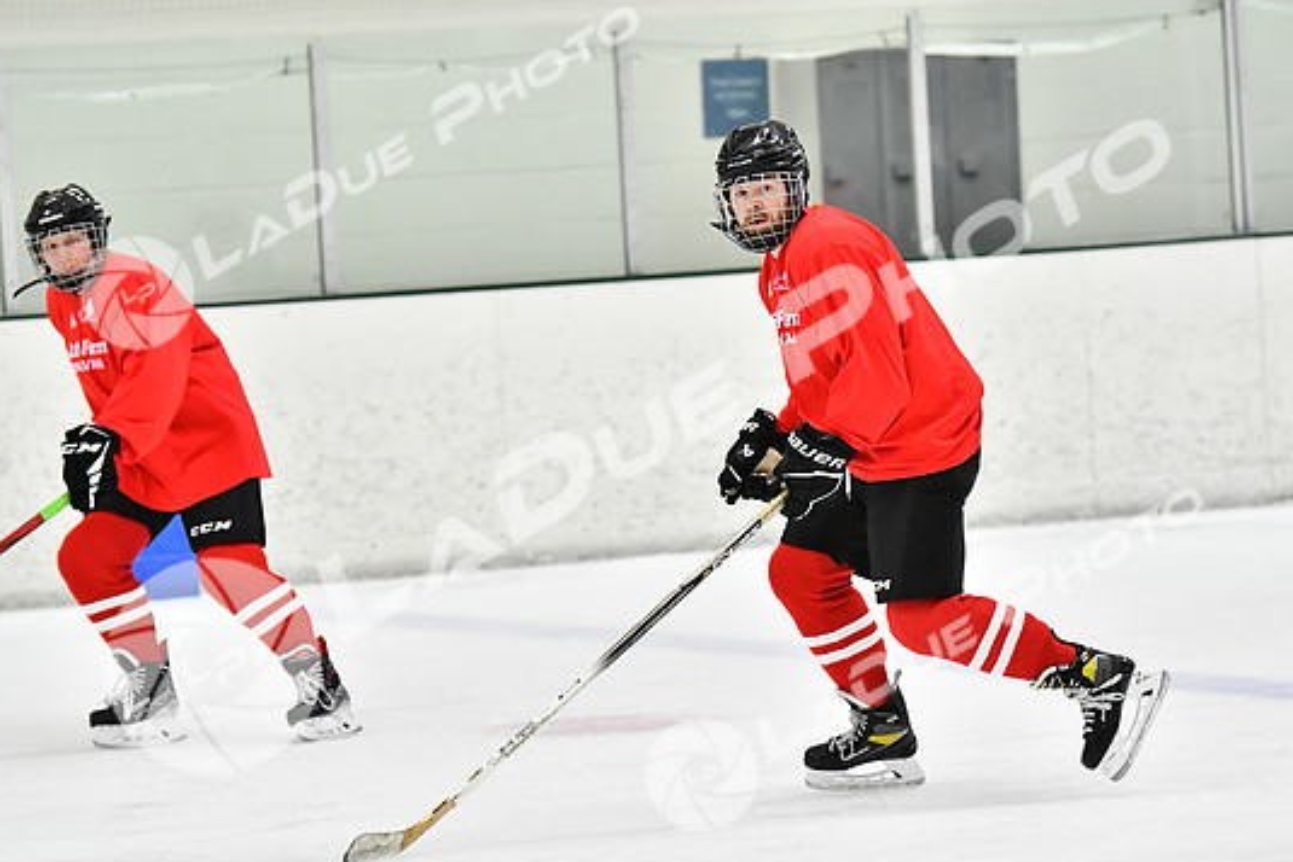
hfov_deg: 9.4
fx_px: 7887
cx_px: 640
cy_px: 419
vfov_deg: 6.3
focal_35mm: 220
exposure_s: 1/1250
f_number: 2.8
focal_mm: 135
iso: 5000
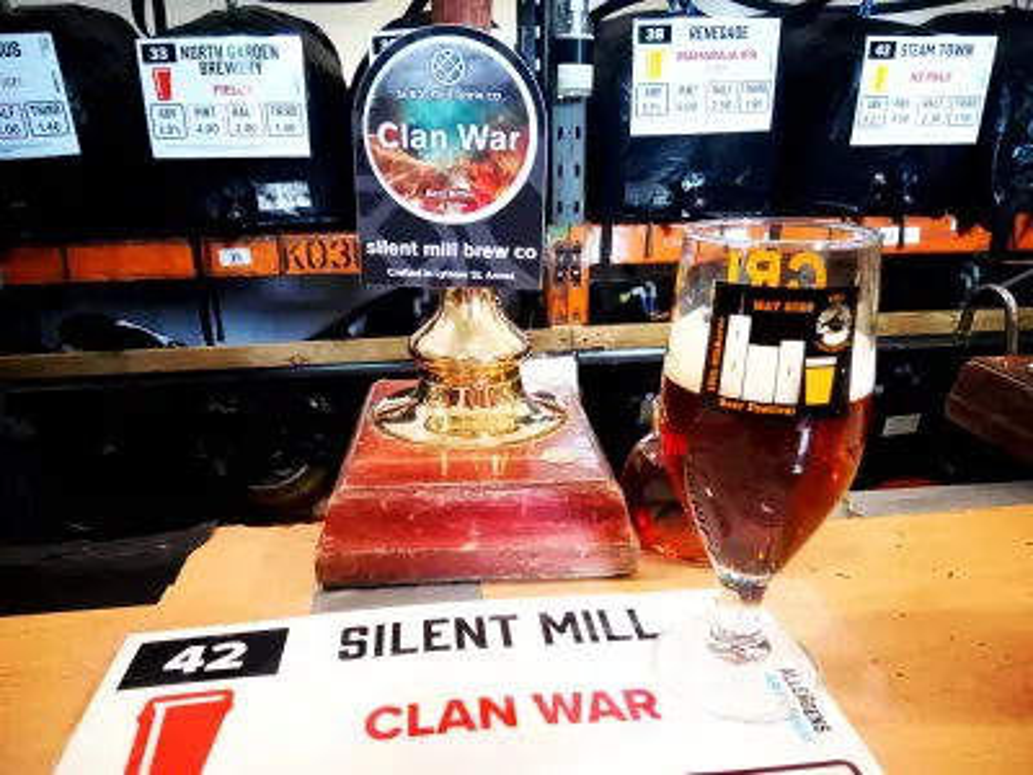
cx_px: 516
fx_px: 836
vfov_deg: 49.7
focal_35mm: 28
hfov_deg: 63.4
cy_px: 388
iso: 864
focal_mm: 3.54
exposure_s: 1/25.1
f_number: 2
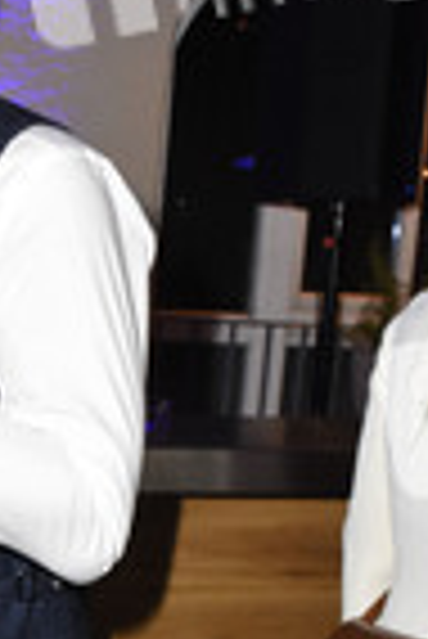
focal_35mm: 76
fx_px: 1352
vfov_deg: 25.5
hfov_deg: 16.7
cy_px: 616
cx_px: -162
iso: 1600
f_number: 6.3
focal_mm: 18
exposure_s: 1/60
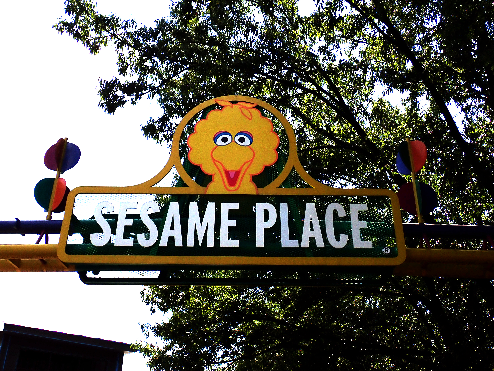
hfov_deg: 51.4
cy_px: 186
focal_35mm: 36
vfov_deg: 39.7
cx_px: 247
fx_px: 514
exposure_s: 1/250
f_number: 10
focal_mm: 6.37
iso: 100
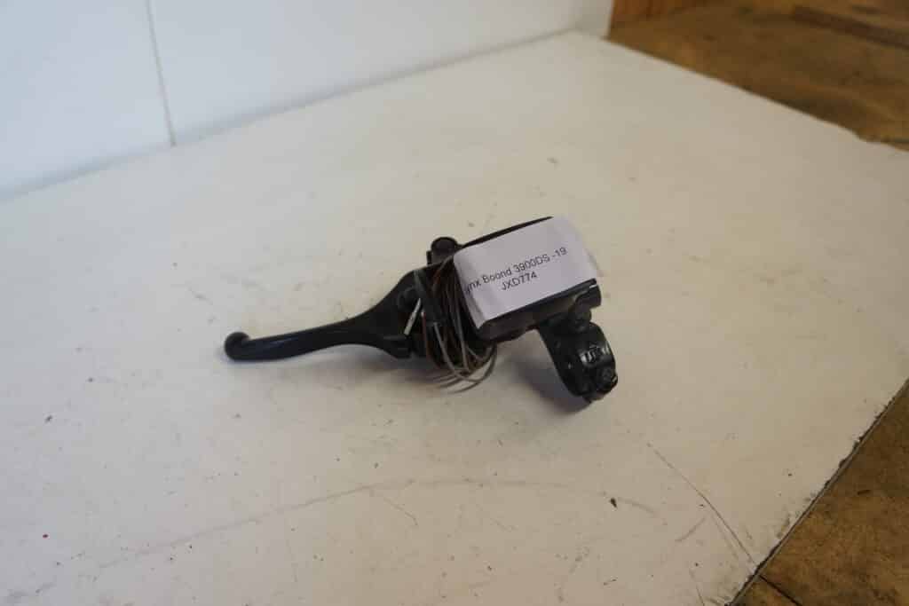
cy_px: 303
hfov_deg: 67.4
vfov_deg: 47.9
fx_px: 682
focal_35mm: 27
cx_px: 454
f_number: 3.5
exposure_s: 1/60
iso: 400
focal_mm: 18
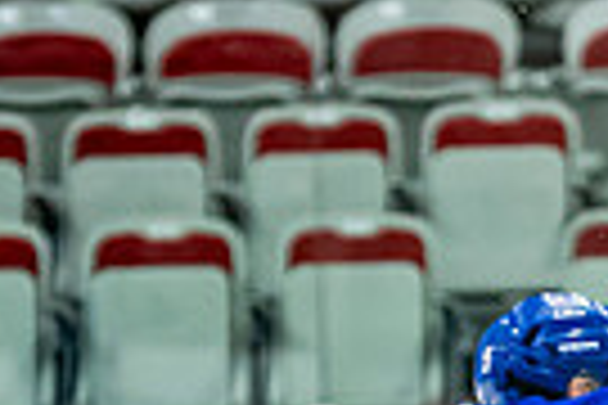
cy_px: 904
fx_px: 11484
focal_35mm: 680
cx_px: 868
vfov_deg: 2.0
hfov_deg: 3.0
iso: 1600
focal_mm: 102
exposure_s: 1/1000
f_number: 3.2
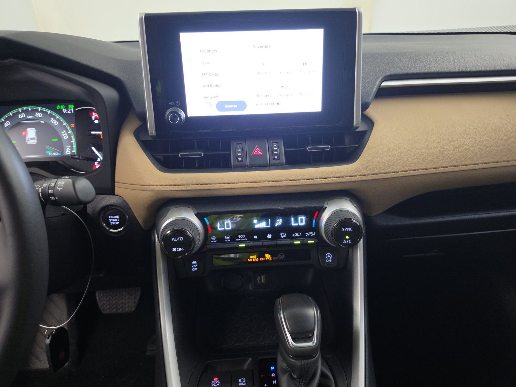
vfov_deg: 58.9
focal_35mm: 23
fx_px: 343
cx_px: 258
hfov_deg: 73.9
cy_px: 194
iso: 164
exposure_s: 1/39
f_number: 1.4
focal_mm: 6.5
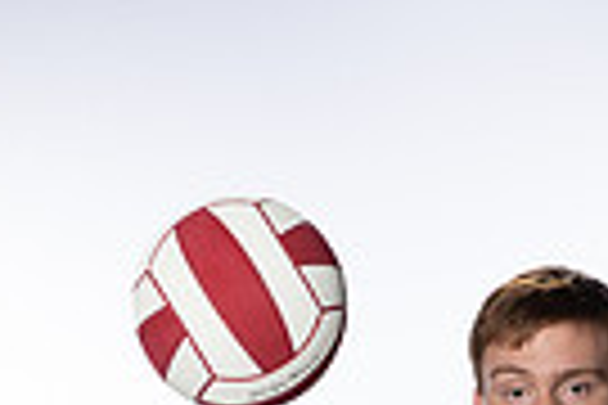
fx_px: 3040
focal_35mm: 180
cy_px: 999
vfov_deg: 7.1
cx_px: 432
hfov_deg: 11.4
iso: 640
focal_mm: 54
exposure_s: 1/250
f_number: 8
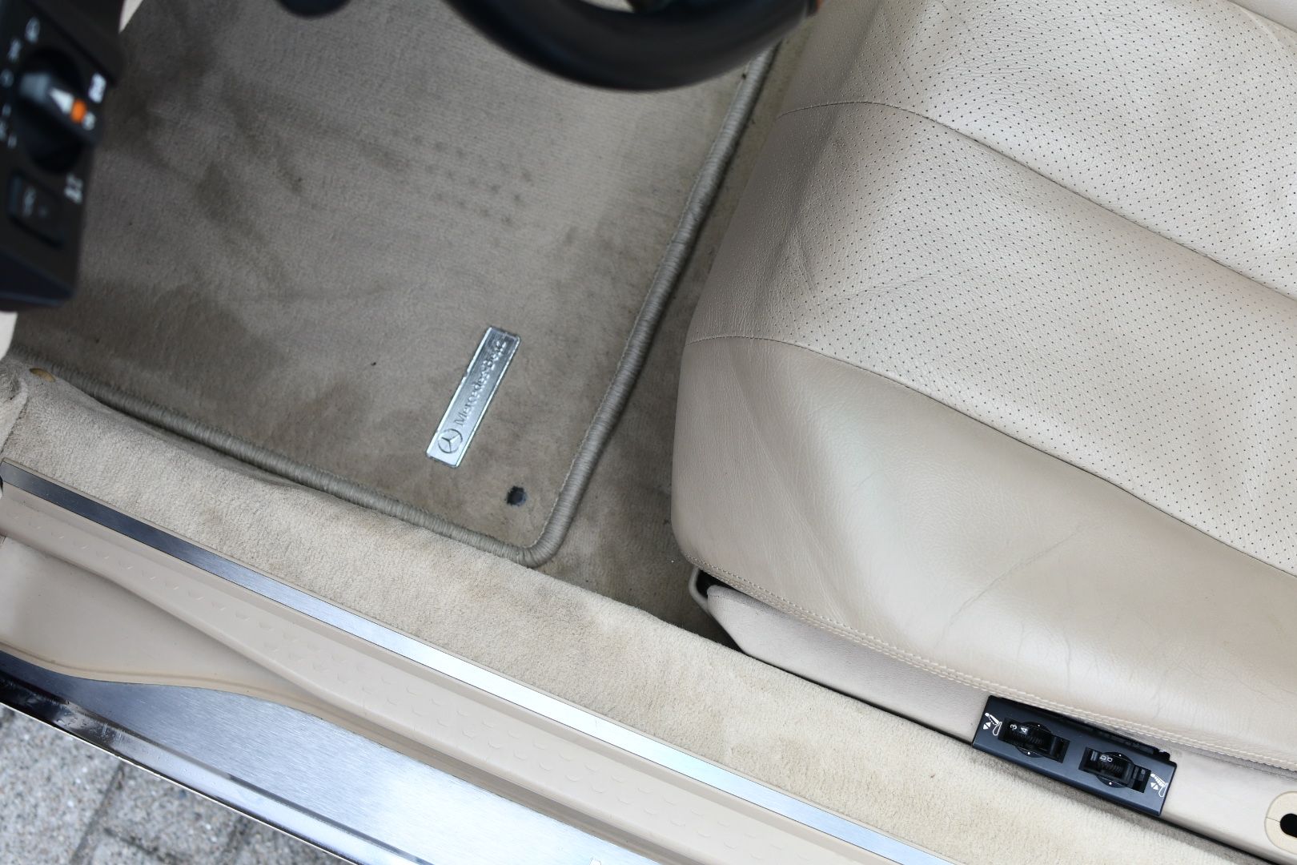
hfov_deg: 38.2
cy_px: 432
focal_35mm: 52
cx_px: 648
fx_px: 1873
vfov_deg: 26.0
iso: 400
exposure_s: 1/250
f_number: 4
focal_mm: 35
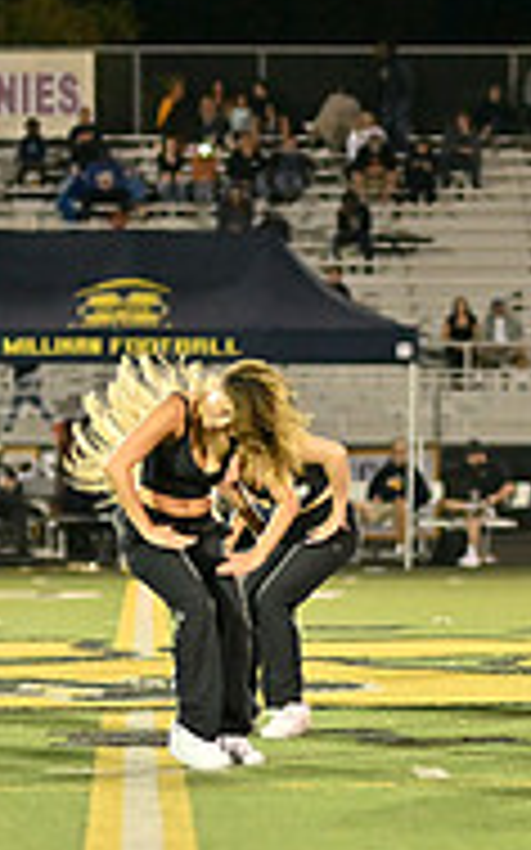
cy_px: 508
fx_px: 5422
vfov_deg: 9.0
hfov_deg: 5.6
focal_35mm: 234
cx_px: 328
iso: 500
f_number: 1.2
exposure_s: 1/500
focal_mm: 50
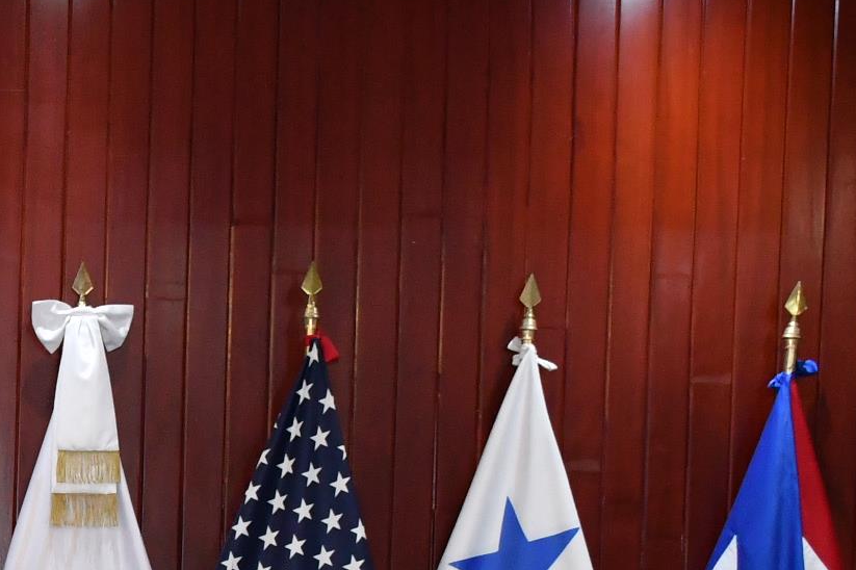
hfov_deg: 14.8
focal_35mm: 132
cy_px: 721
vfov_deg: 10.2
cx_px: -301
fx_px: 3137
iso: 1250
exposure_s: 1/100
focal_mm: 26
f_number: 5.6
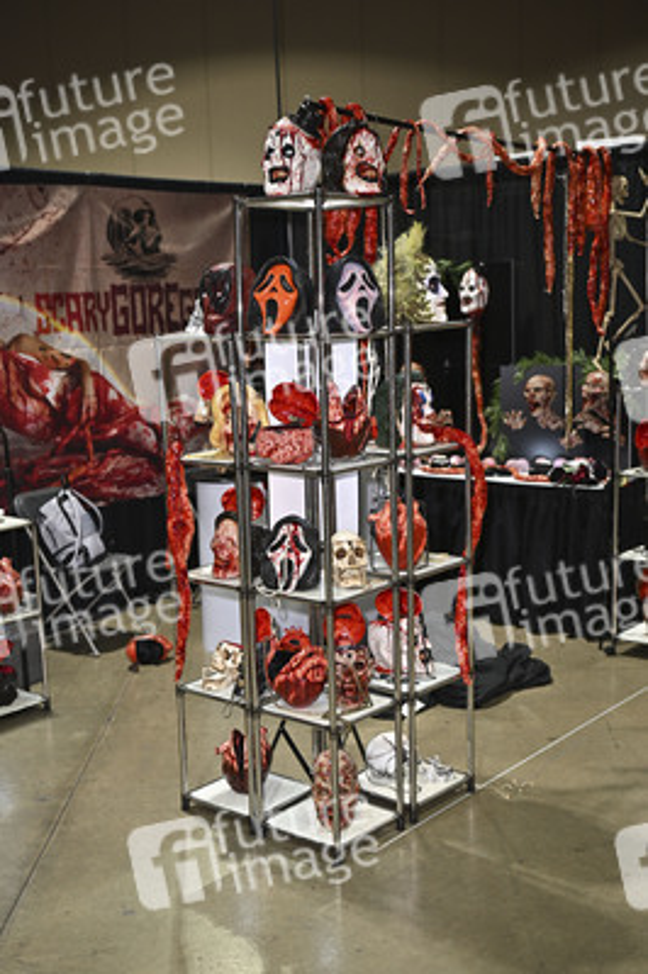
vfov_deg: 54.5
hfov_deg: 37.8
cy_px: 487
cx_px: 324
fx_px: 947
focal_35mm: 35
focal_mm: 35
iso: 500
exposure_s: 1/250
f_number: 2.2
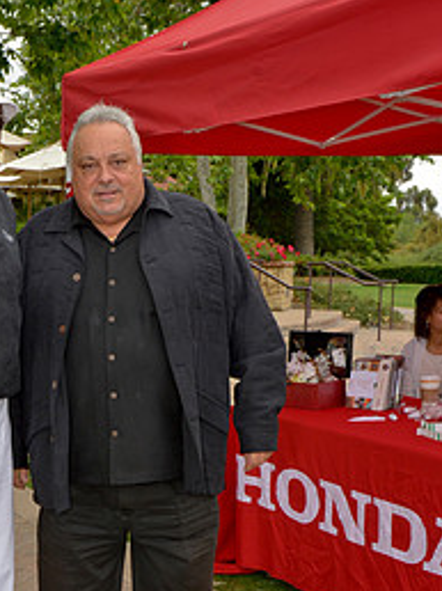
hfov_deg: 20.0
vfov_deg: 26.4
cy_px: 456
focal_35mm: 73
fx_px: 1242
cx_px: 110
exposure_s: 1/200
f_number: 10
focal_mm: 29
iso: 200
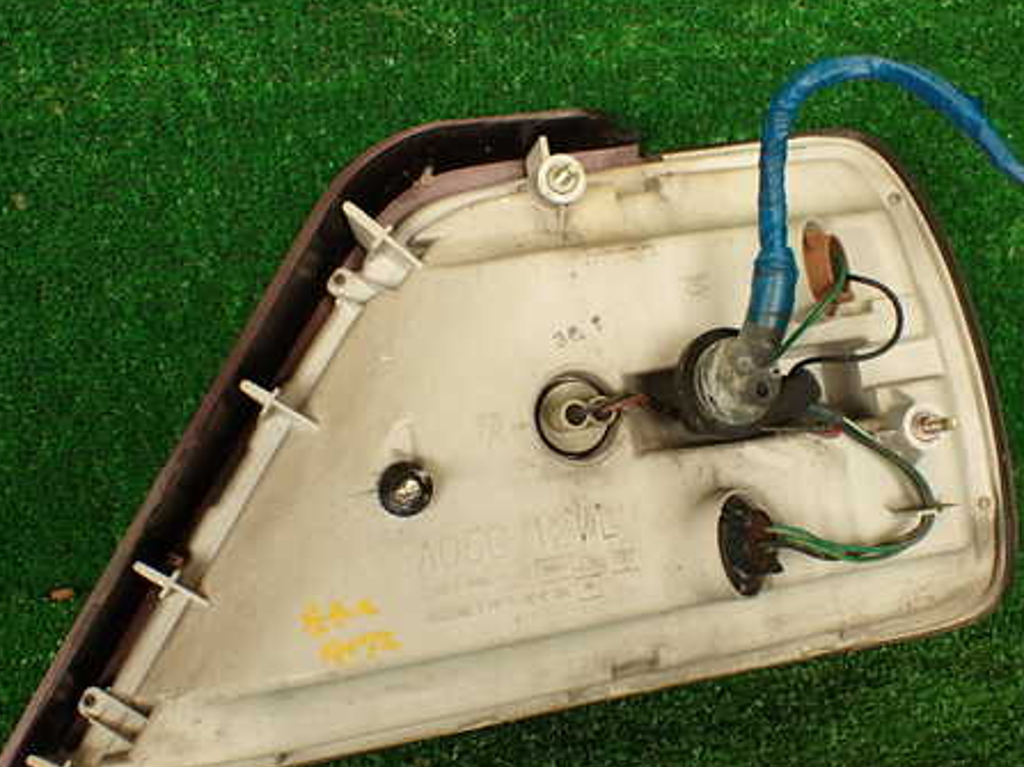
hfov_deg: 43.8
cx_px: 577
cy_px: 414
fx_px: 1272
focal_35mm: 43
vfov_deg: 33.6
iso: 100
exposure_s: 1/60
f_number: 2.4
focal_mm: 5.79
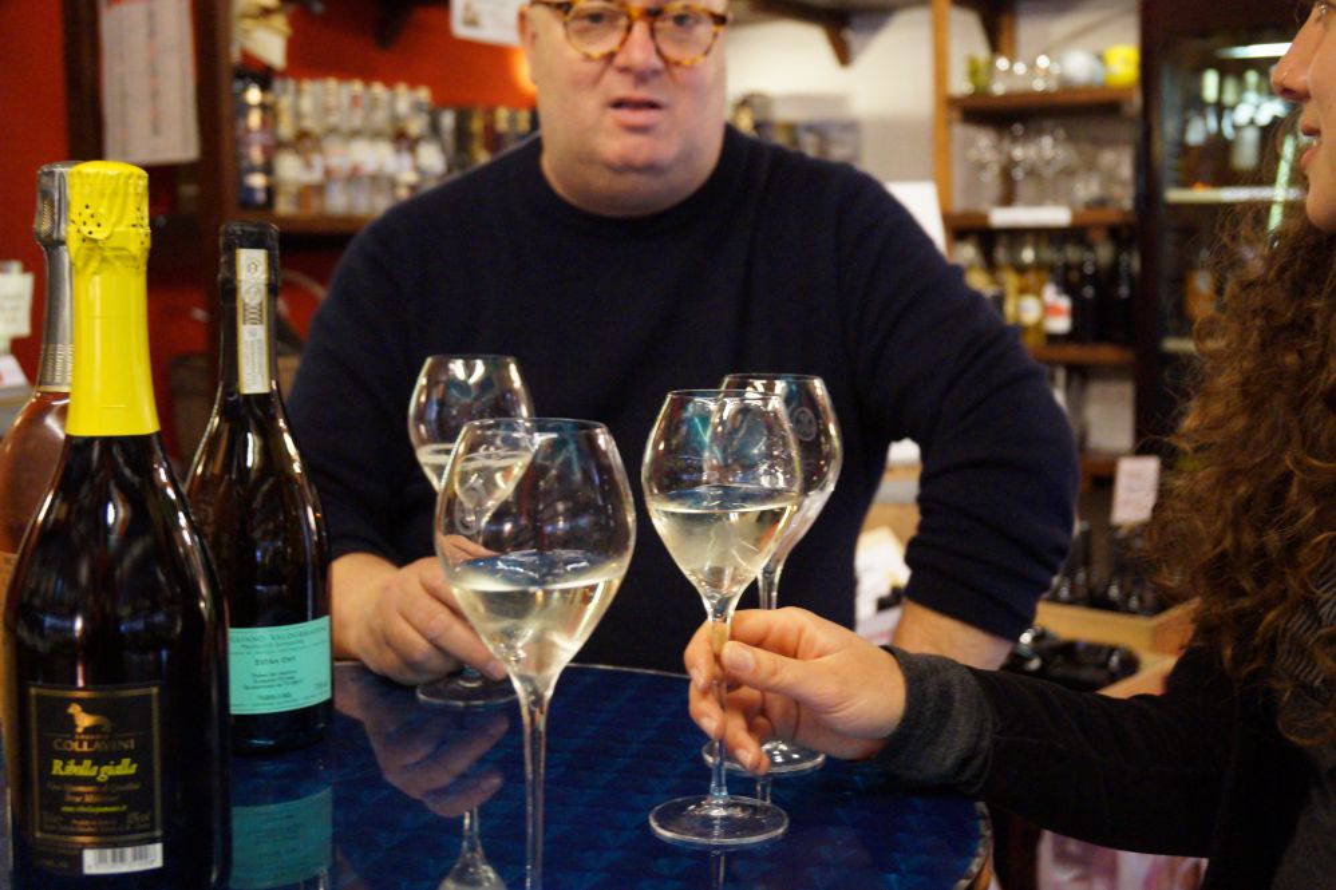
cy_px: 445
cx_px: 668
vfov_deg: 29.9
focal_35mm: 45
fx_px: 1670
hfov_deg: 43.6
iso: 3200
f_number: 4.5
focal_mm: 30
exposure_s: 1/40
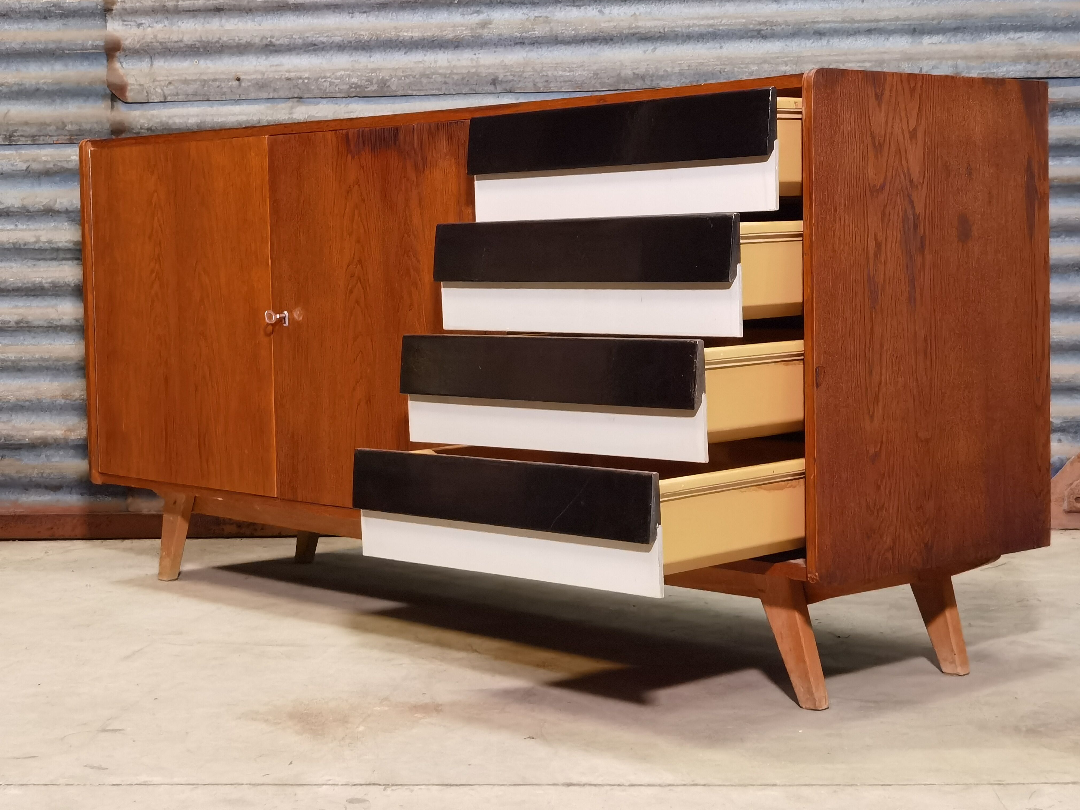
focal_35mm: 66
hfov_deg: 29.4
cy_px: 401
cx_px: 548
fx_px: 2059
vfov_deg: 22.3
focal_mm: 6.71
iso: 500
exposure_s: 1/33.3
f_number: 1.9
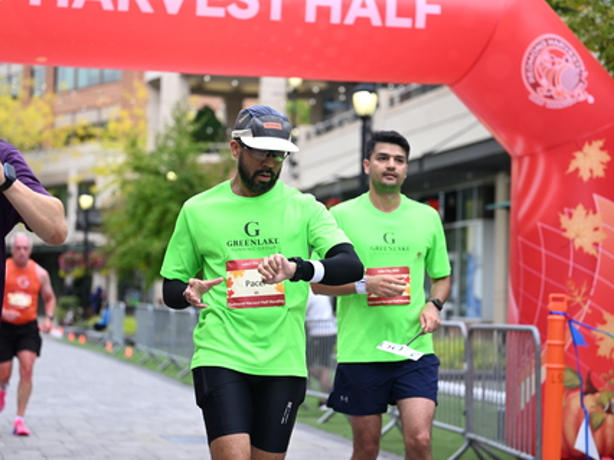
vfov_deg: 17.0
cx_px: 290
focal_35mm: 87
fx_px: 1542
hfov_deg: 22.5
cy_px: 220
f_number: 2.8
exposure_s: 1/2000
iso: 640
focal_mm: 70
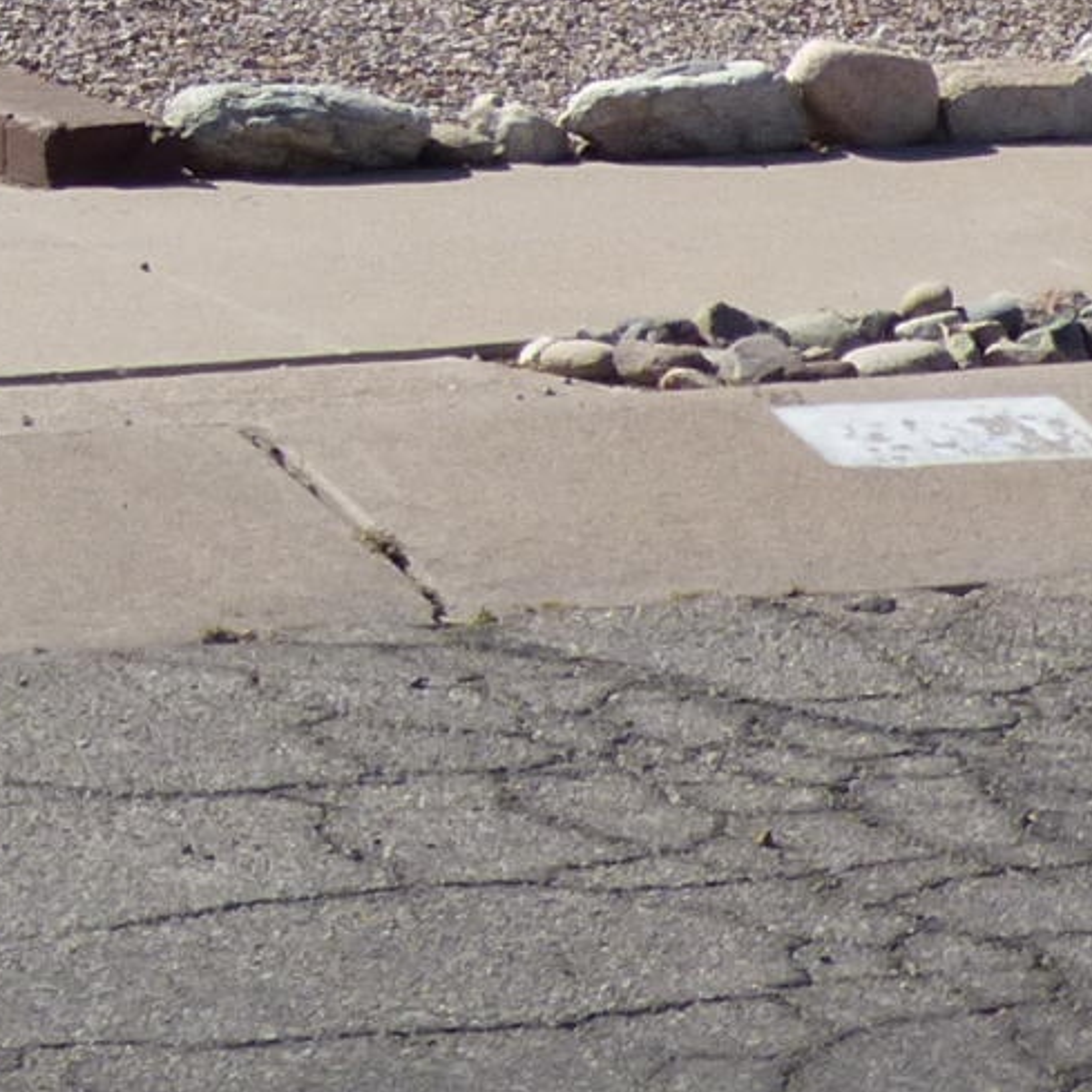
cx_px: -543
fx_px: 8316
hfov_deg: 7.4
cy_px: -431
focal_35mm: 233
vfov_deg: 7.4
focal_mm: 7.37
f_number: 3.6
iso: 100
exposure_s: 1/1600
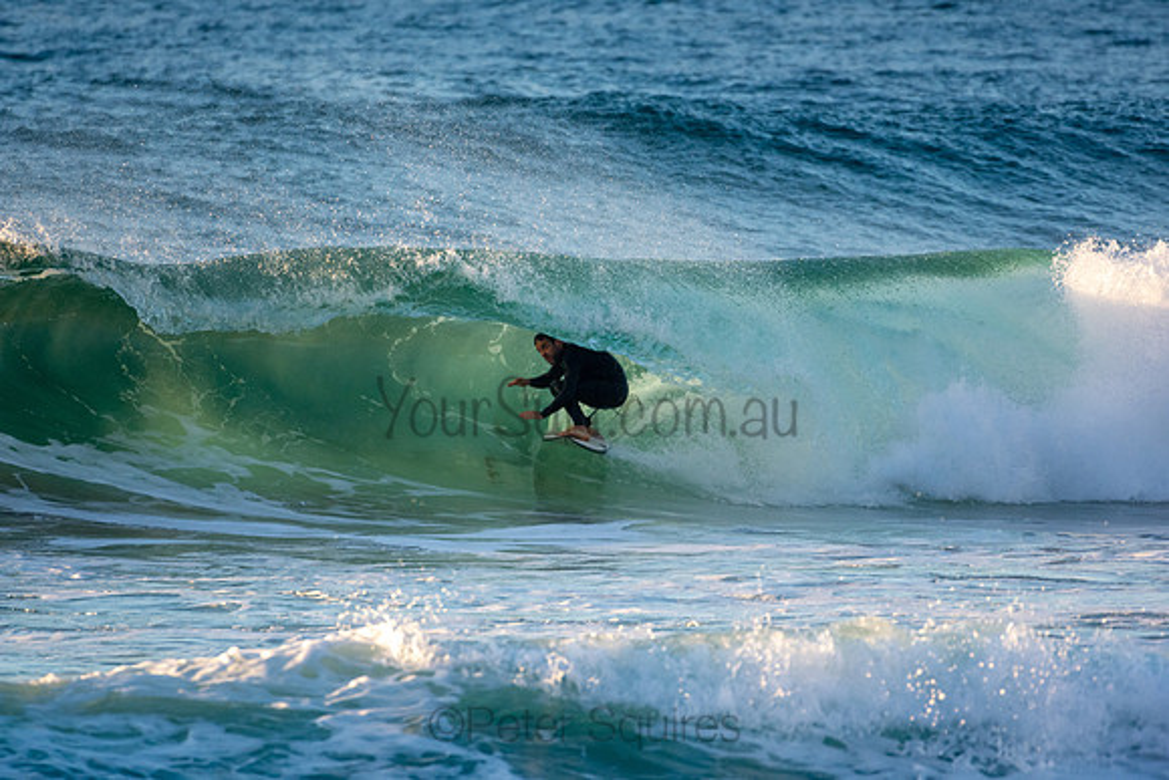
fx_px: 24359
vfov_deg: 1.8
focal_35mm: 750
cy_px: 390
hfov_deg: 2.7
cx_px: 584
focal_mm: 500
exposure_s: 1/1000
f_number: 5.6
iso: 720
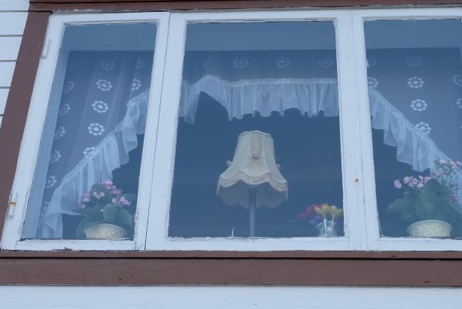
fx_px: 732
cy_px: 154
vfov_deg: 23.8
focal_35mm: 57
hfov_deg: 35.0
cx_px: 249
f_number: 5
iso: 200
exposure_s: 1/180
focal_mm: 29.5
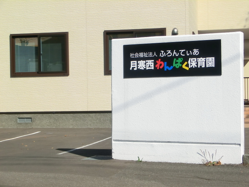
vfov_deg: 16.8
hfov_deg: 22.3
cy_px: 94
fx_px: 633
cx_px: 124
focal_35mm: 88
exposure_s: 1/800
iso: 80
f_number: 5.1
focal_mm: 15.51
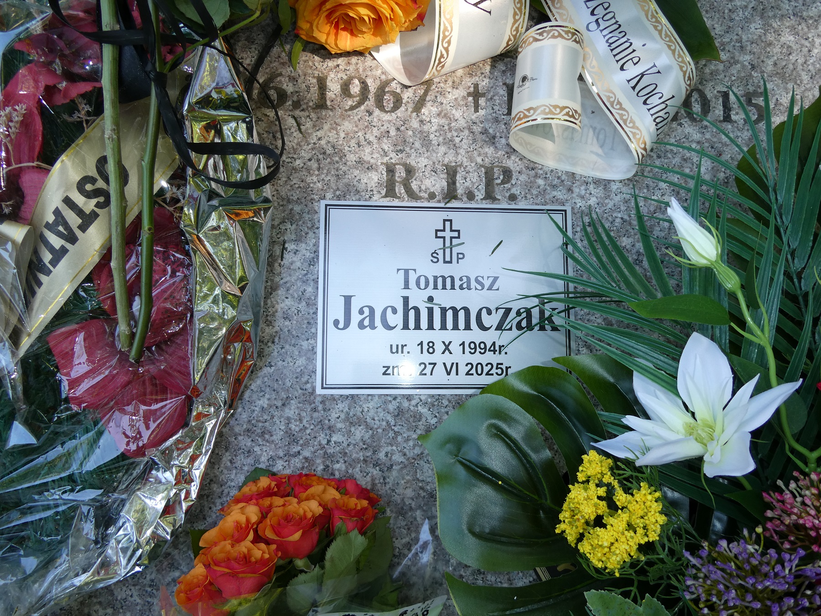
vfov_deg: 56.8
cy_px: 308
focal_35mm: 24
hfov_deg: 71.6
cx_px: 410
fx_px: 569
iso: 100
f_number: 3.3
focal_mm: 4.3
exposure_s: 1/60
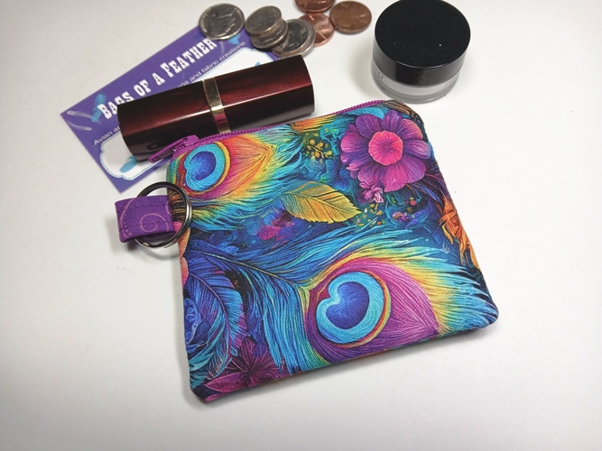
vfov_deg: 53.0
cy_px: 226
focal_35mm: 26
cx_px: 301
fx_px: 452
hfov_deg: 67.3
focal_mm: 3.98
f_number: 1.8
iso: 64
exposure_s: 1/60
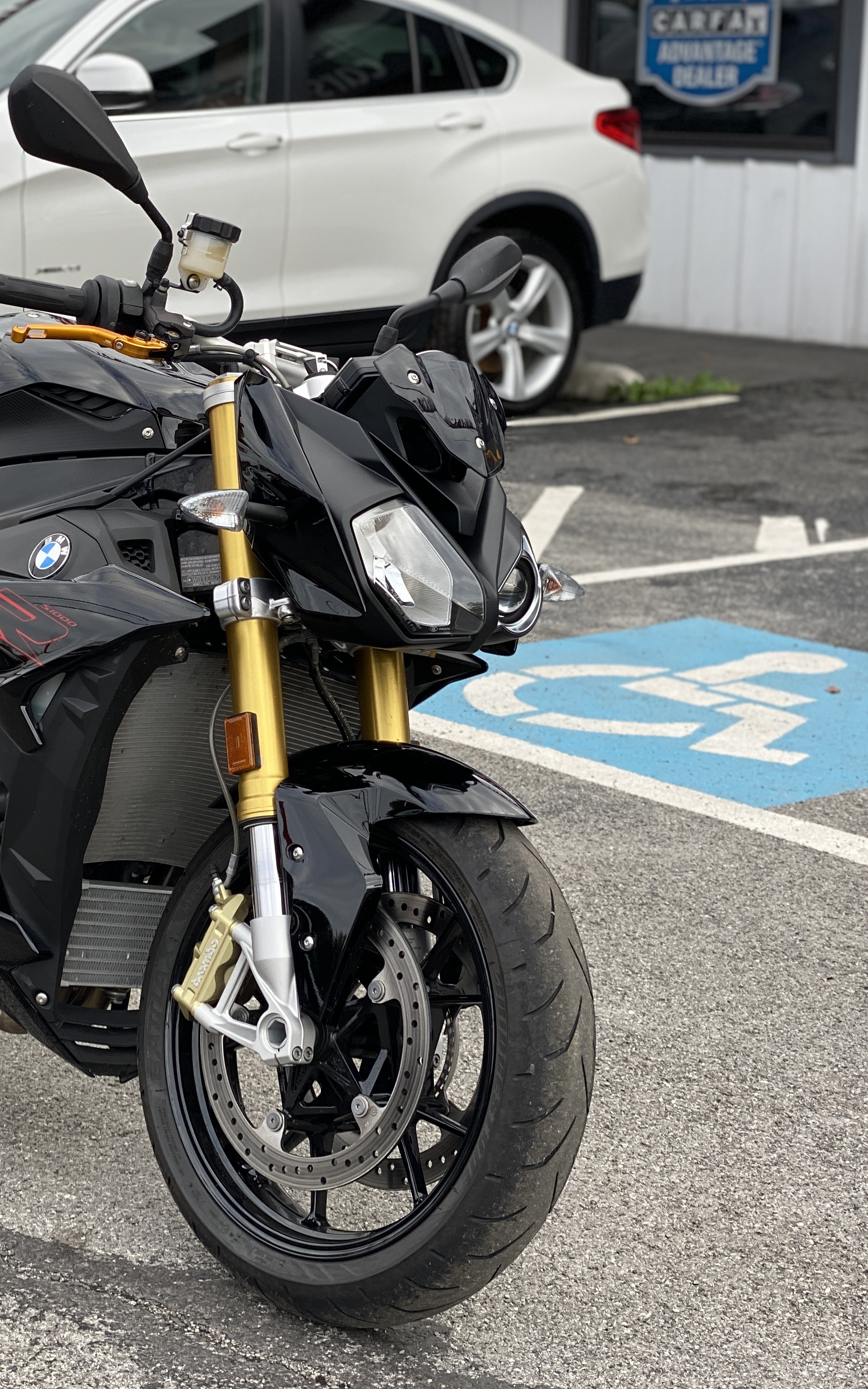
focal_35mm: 74
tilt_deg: -13.3
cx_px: 148
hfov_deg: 17.4
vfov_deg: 27.8
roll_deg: +0.4
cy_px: 691
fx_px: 2801
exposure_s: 1/187
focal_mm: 6
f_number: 2
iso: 20
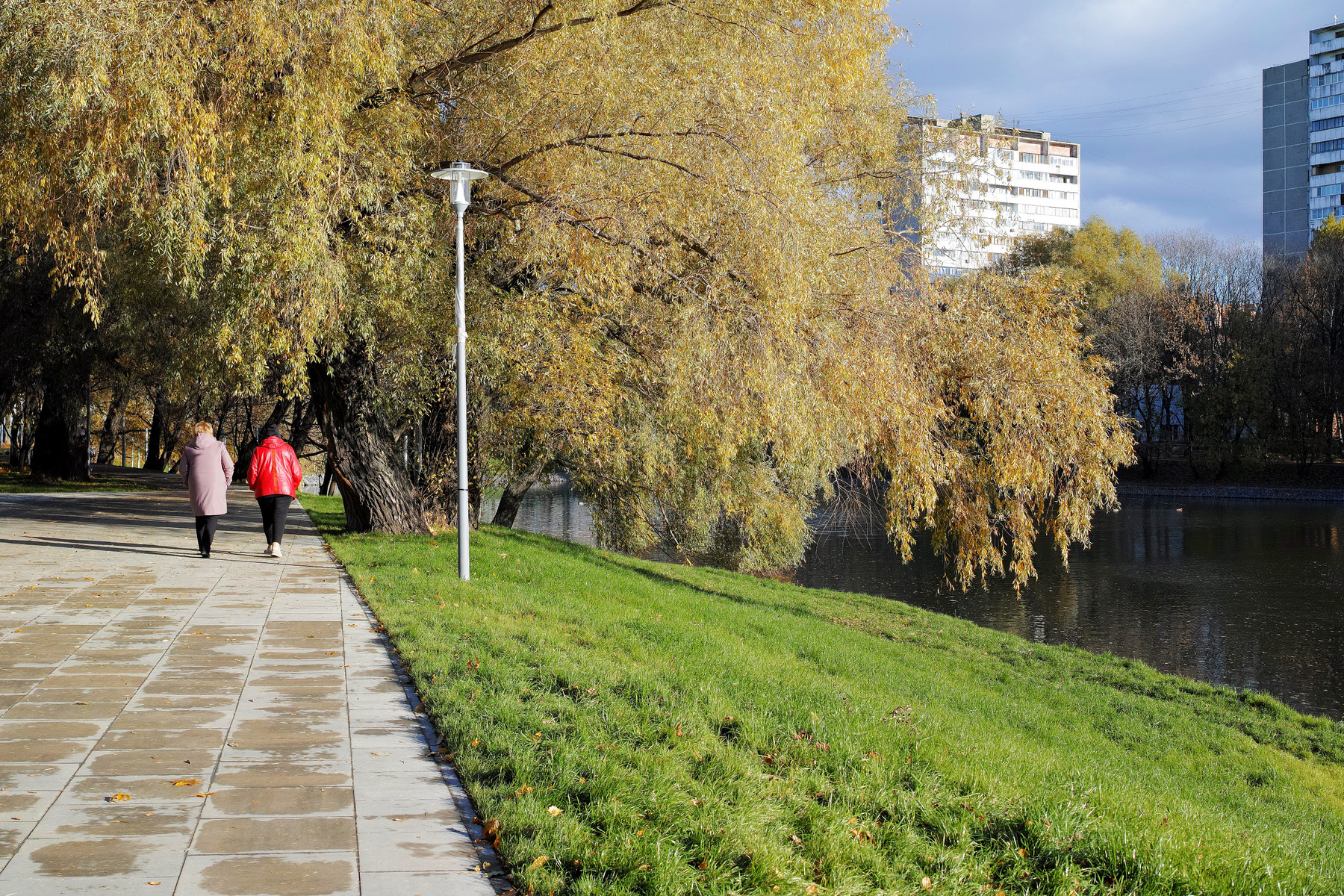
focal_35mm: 45
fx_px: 1680
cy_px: 448
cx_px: 672
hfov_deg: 43.6
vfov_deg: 29.9
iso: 100
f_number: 5.6
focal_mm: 30
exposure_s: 1/250
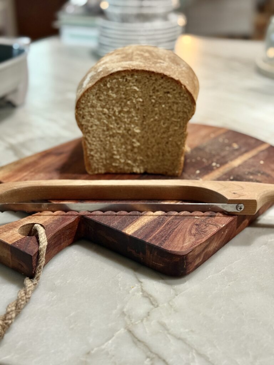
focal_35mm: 48
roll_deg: -0.3
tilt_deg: -25.2
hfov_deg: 30.3
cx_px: 137
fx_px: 507
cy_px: 182
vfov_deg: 39.7
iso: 400
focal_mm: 6.76
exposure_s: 1/30
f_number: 1.78
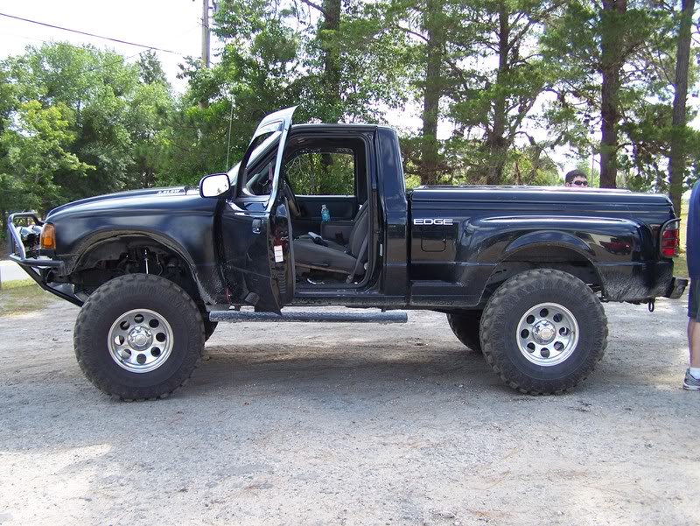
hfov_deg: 49.0
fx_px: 769
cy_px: 263
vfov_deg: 37.8
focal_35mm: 38
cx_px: 350
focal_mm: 6.3
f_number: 2.8
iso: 80
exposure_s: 1/250
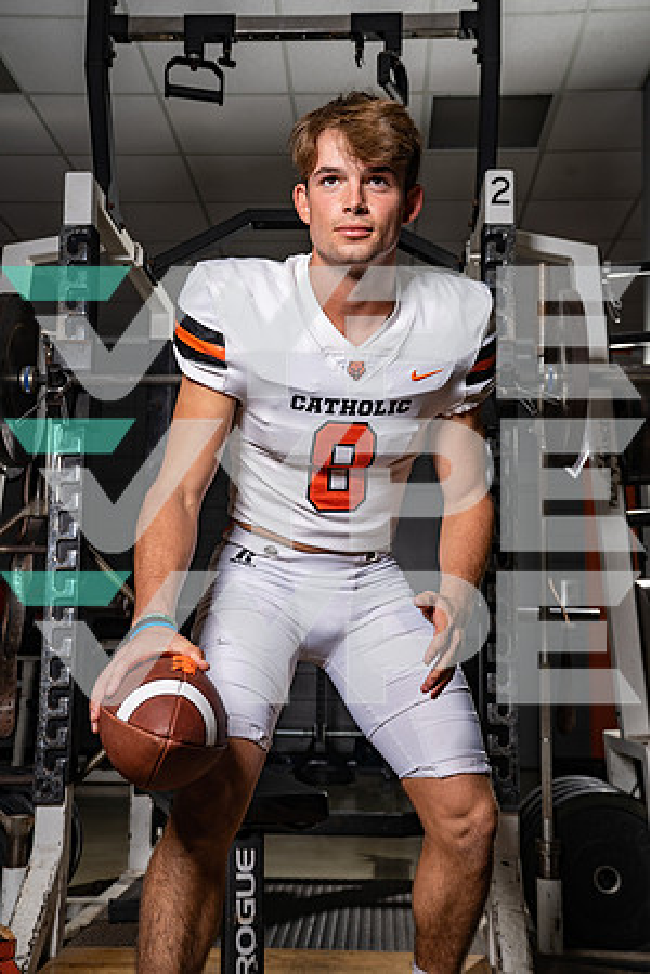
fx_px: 1137
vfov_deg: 46.4
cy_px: 487
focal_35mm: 42
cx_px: 325
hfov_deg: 31.9
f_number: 6.3
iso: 200
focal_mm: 42
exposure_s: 1/250
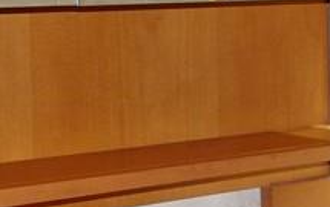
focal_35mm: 121
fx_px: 1090
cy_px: 34
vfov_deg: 10.8
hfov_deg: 16.8
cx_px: 332
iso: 125
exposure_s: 1/30
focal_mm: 4.1
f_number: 3.5
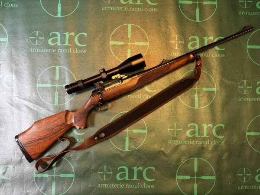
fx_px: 180
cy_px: 98
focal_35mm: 24
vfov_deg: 56.8
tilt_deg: -87.3
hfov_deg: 71.6
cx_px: 130
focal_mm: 6.76
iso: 320
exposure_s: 1/50
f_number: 1.78
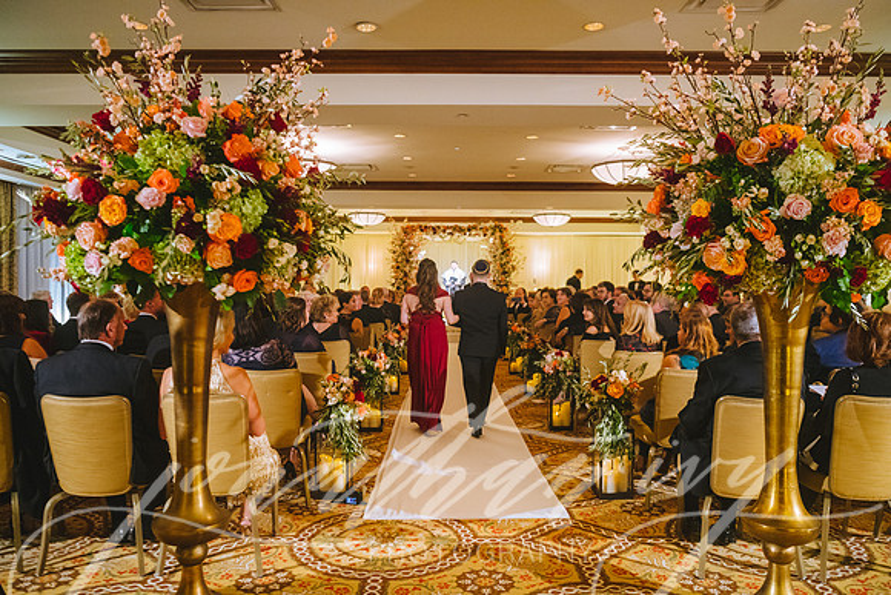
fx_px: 693
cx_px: 446
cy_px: 298
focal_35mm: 28
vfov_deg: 46.4
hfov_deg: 65.5
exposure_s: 1/125
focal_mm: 28
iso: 2800
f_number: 2.8
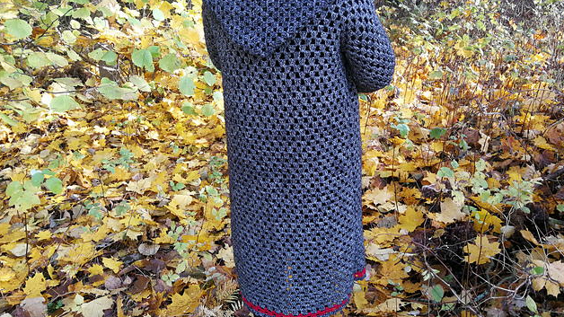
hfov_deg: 64.3
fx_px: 449
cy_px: 124
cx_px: 285
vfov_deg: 38.7
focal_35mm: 30
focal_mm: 3.95
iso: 80
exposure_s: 1/50
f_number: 2.2
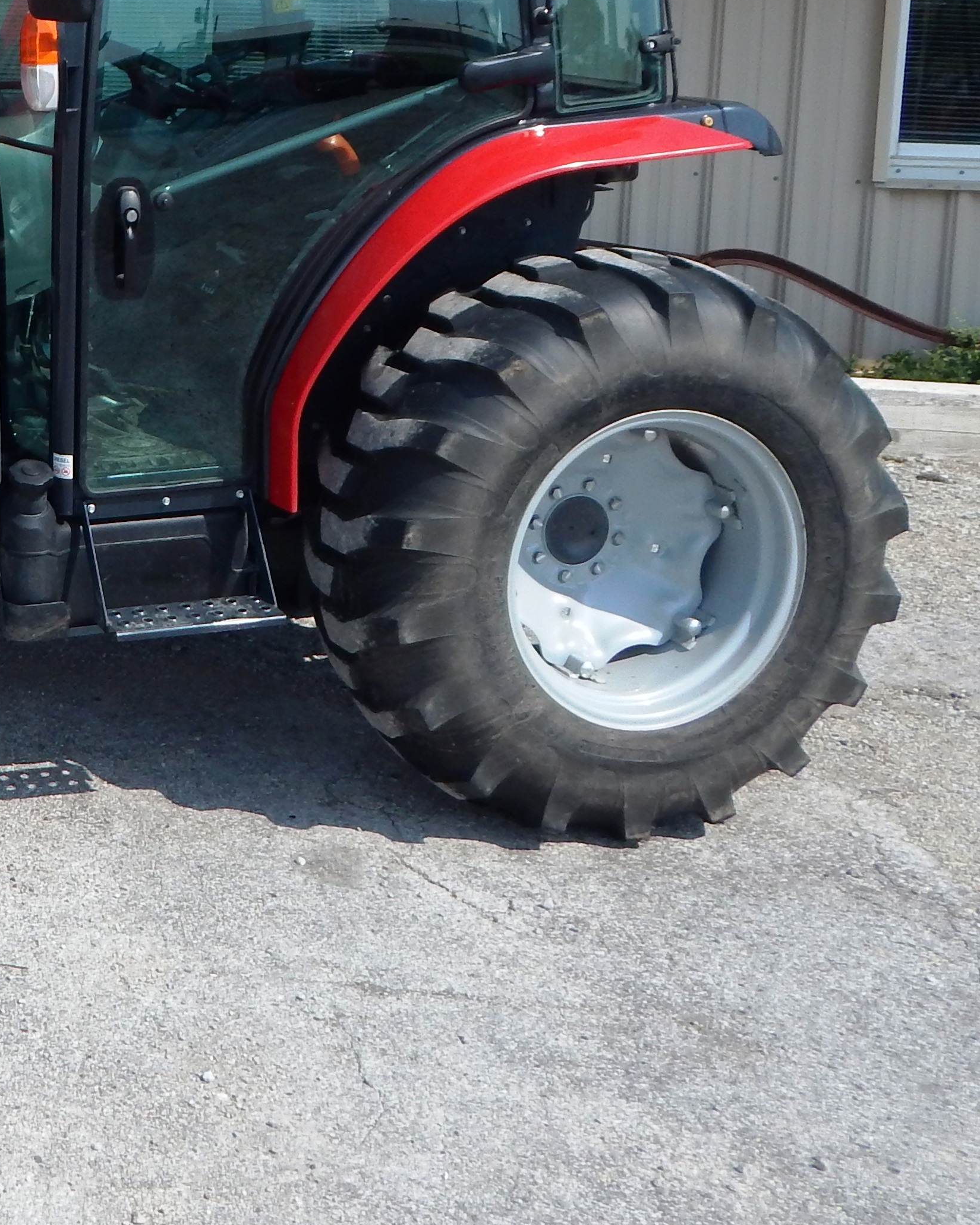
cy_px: 210
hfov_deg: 27.5
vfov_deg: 37.1
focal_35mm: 48
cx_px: -208
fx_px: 1740
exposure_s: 1/400
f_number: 6
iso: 125
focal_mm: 4
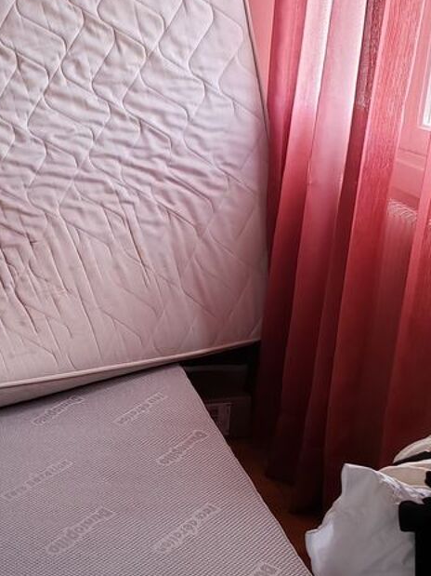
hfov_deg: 24.6
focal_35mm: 56
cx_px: -26
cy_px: 282
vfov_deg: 34.4
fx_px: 930
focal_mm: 4.3
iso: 125
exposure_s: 1/50
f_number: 2.4
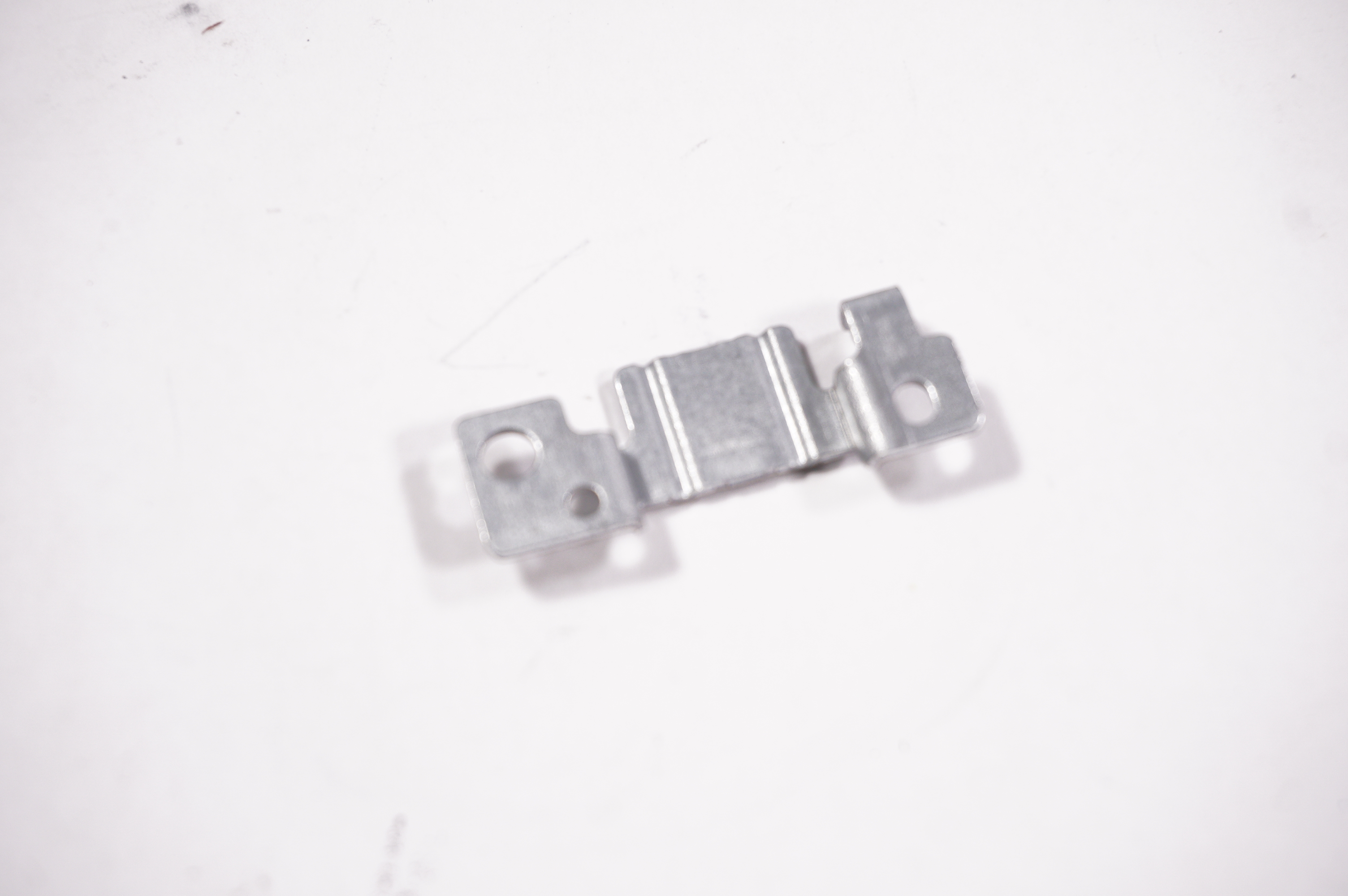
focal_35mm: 74
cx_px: 674
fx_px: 2750
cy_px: 448
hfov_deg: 27.5
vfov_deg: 18.5
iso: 640
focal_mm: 49
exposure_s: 1/160
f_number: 5.6
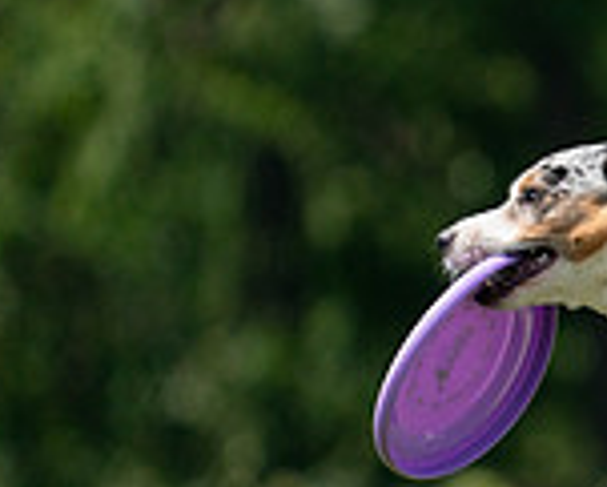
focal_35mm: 1594
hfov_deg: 1.2
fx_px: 28654
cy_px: 441
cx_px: 1041
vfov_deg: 1.0
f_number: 6.3
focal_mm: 441
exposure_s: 1/4000
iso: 1000
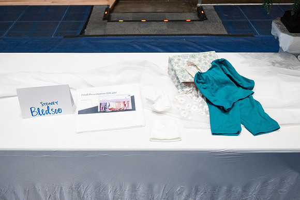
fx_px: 285
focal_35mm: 34
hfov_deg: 55.5
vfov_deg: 38.7
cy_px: 104
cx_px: 149
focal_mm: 30.5
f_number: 4
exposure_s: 1/100
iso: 4000
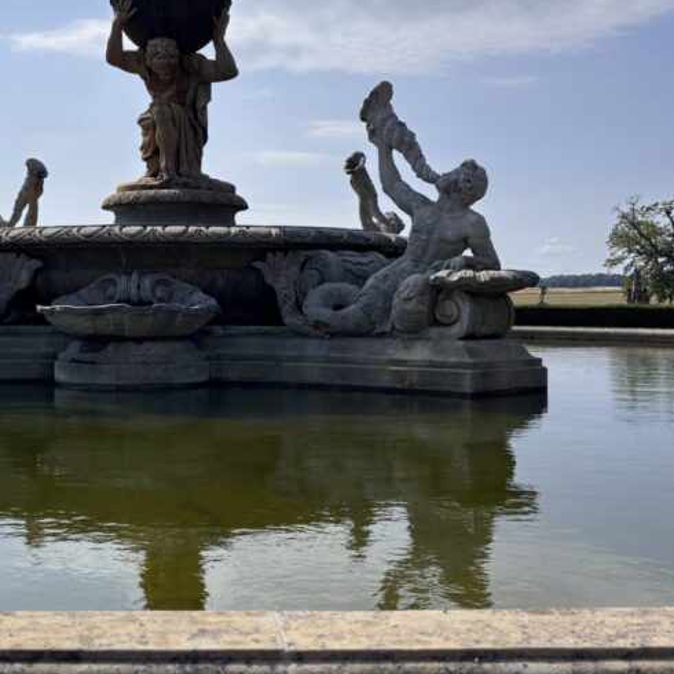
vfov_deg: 35.3
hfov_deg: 34.7
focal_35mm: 48
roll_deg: -1.2
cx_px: 176
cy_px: 281
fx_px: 1057
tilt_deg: +0.3
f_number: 1.6
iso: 50
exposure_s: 1/7692
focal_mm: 5.96
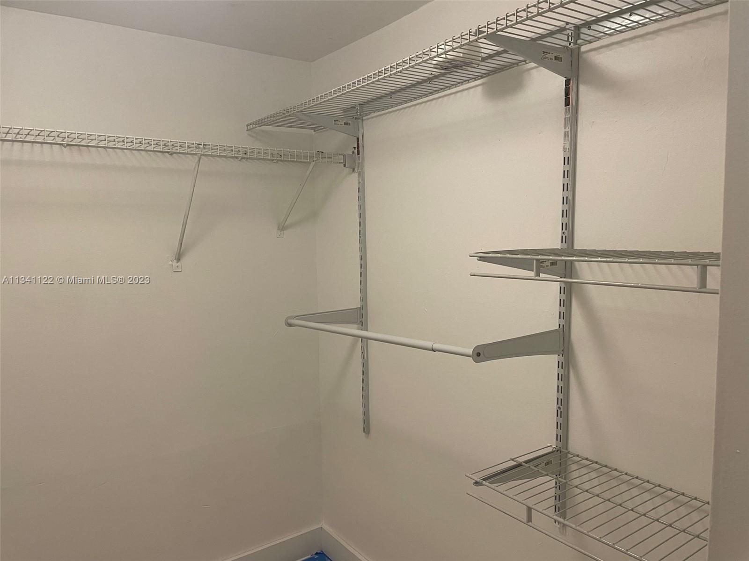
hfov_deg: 67.3
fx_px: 563
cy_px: 280
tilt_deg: -5.9
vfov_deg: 53.1
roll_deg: +0.7
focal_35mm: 26
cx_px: 374
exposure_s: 1/60
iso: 100
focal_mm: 4.2
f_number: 1.6
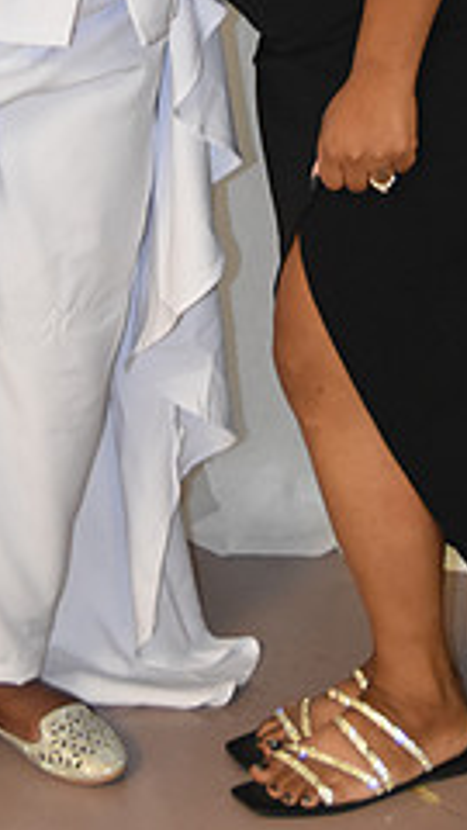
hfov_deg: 11.0
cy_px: -90
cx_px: 161
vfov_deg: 18.6
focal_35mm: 110
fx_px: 2427
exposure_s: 1/60
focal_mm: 29
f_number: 2.8
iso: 1600
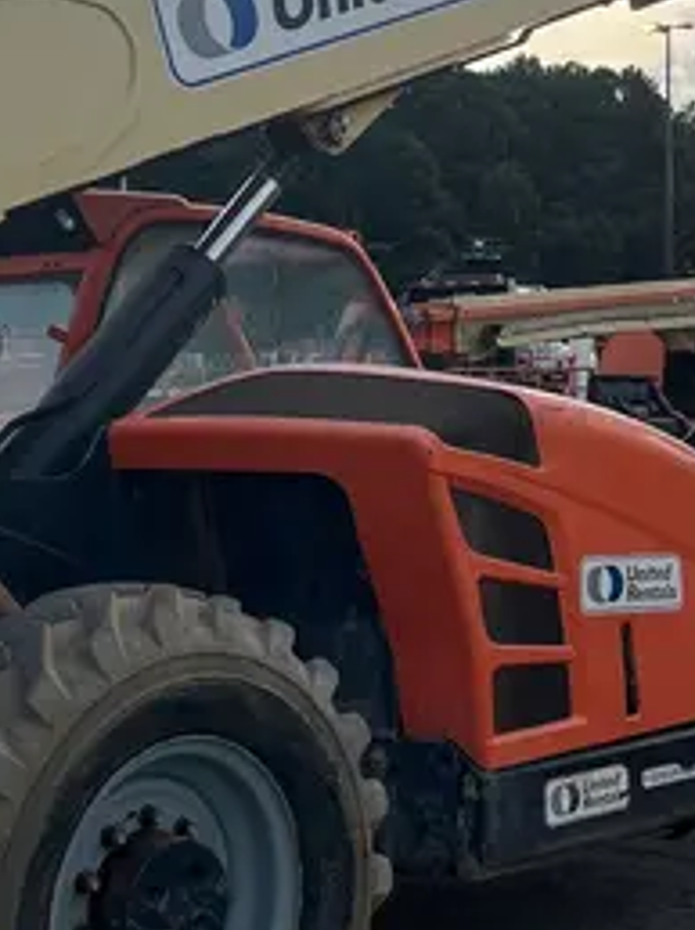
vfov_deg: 26.1
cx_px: 310
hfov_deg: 19.9
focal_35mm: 74
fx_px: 1984
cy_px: 247
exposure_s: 1/2688
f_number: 1.6
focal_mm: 5.1
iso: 50
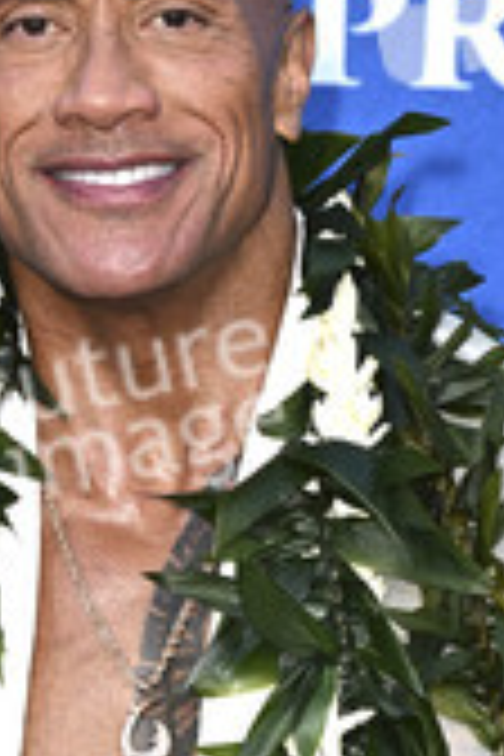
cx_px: 184
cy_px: 652
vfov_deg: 8.6
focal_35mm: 240
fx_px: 5040
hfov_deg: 5.7
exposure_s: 1/250
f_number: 6.3
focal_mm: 101
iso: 1000
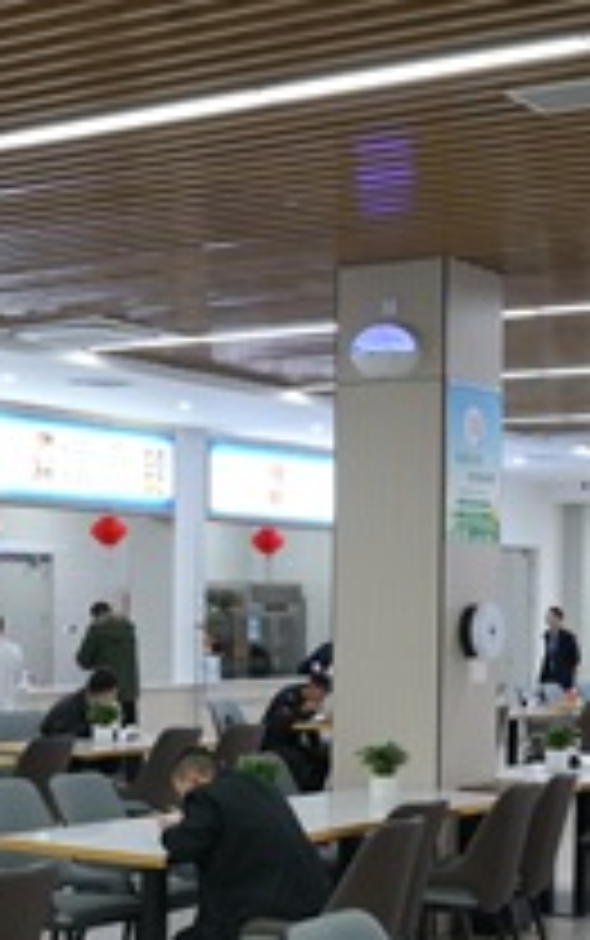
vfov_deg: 27.9
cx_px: 171
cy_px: 688
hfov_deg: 17.8
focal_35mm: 73
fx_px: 1874
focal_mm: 25
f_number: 5.6
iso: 1250
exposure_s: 1/100
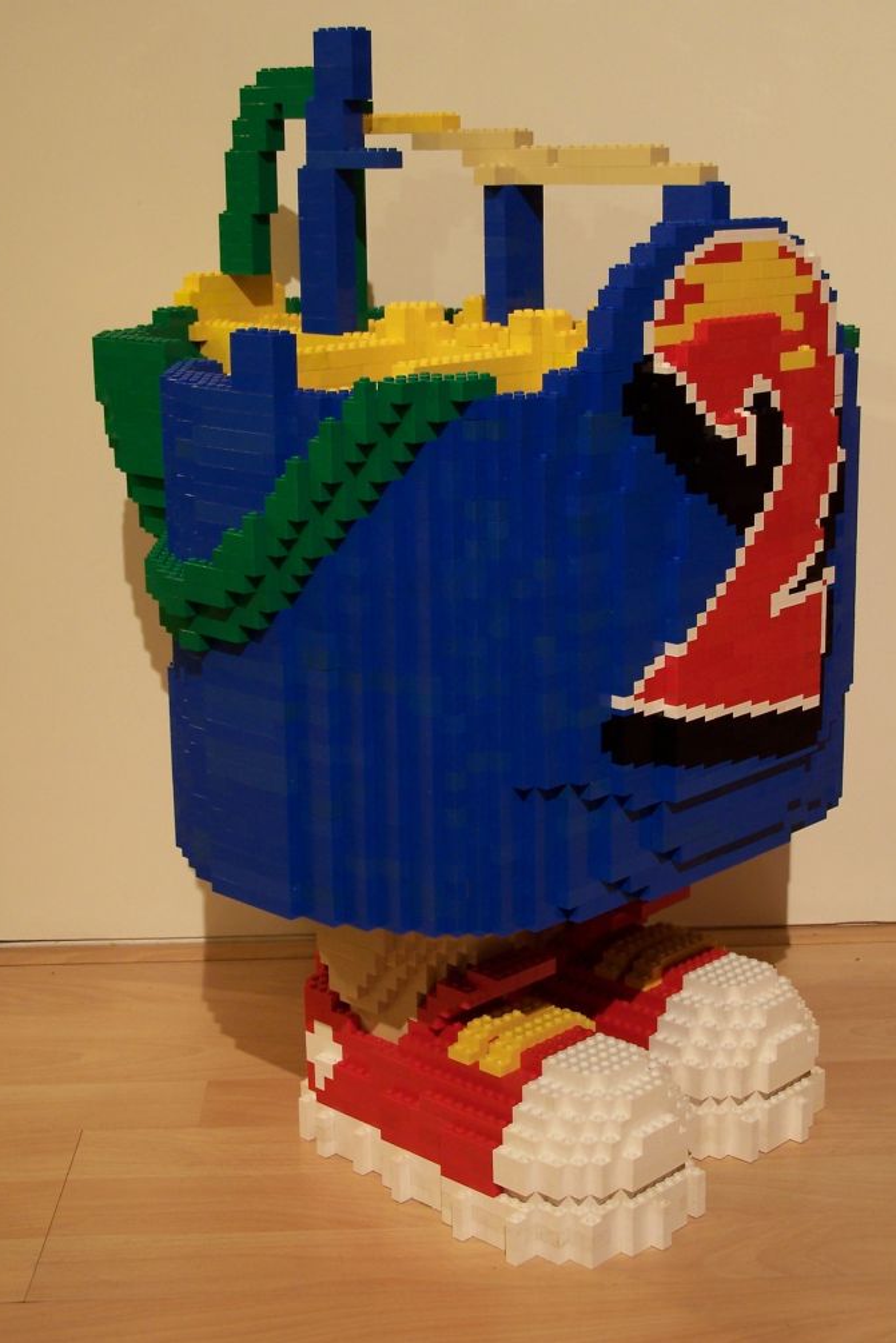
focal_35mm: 54
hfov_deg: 25.1
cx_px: 479
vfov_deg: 36.9
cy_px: 673
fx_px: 2015
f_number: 3
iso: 80
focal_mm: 8.5
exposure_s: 1/2
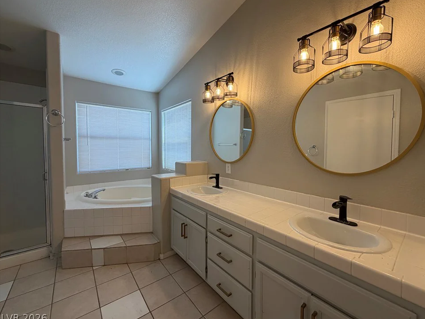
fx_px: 184
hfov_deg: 98.0
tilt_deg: -2.4
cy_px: 154
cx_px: 226
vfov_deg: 81.7
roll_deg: -0.2
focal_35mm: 15
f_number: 2.2
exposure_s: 1/120
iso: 160
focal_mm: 2.22
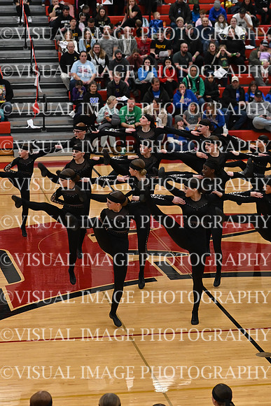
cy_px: 203
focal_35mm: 105
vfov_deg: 19.5
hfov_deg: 13.0
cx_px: 136
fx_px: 1185
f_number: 4
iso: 3200
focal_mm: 70
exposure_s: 1/400
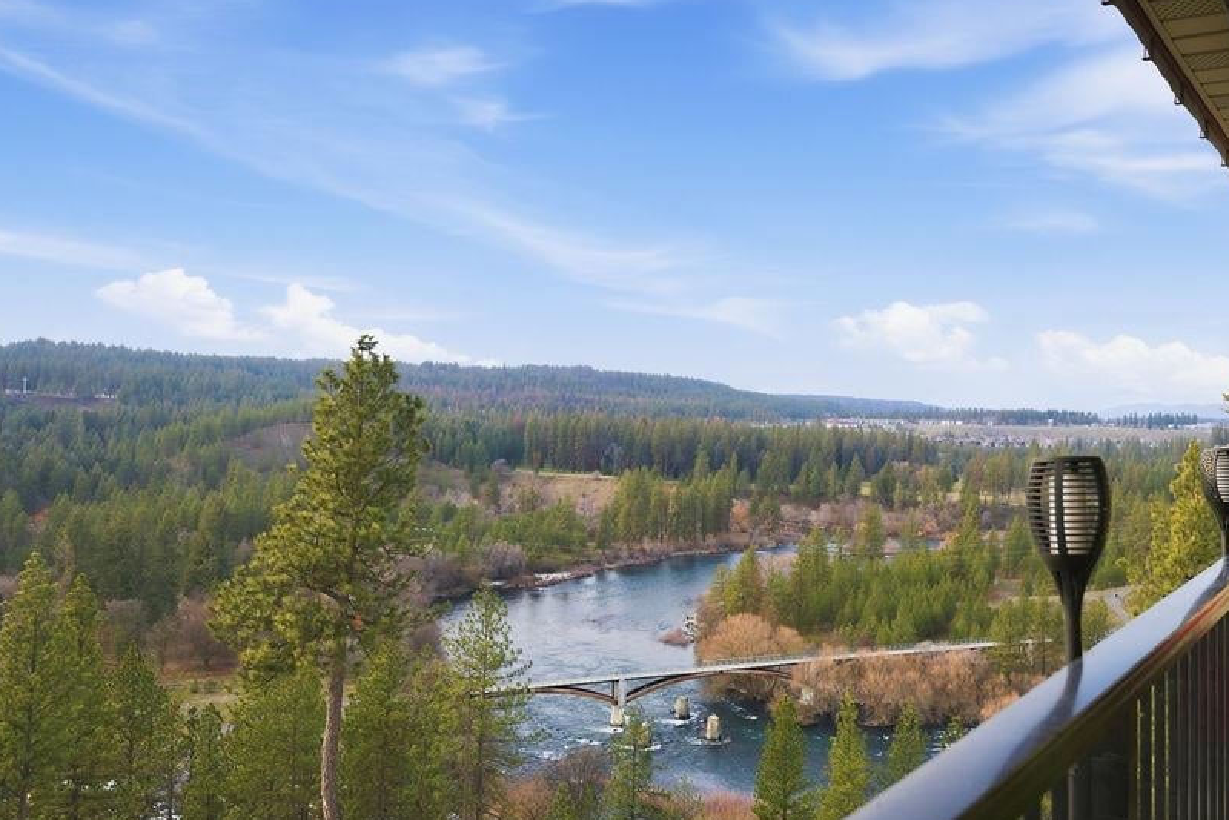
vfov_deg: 41.1
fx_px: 1093
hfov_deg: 57.9
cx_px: 779
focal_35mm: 32
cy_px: 431
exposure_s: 1/160
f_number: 4.5
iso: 100
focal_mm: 25
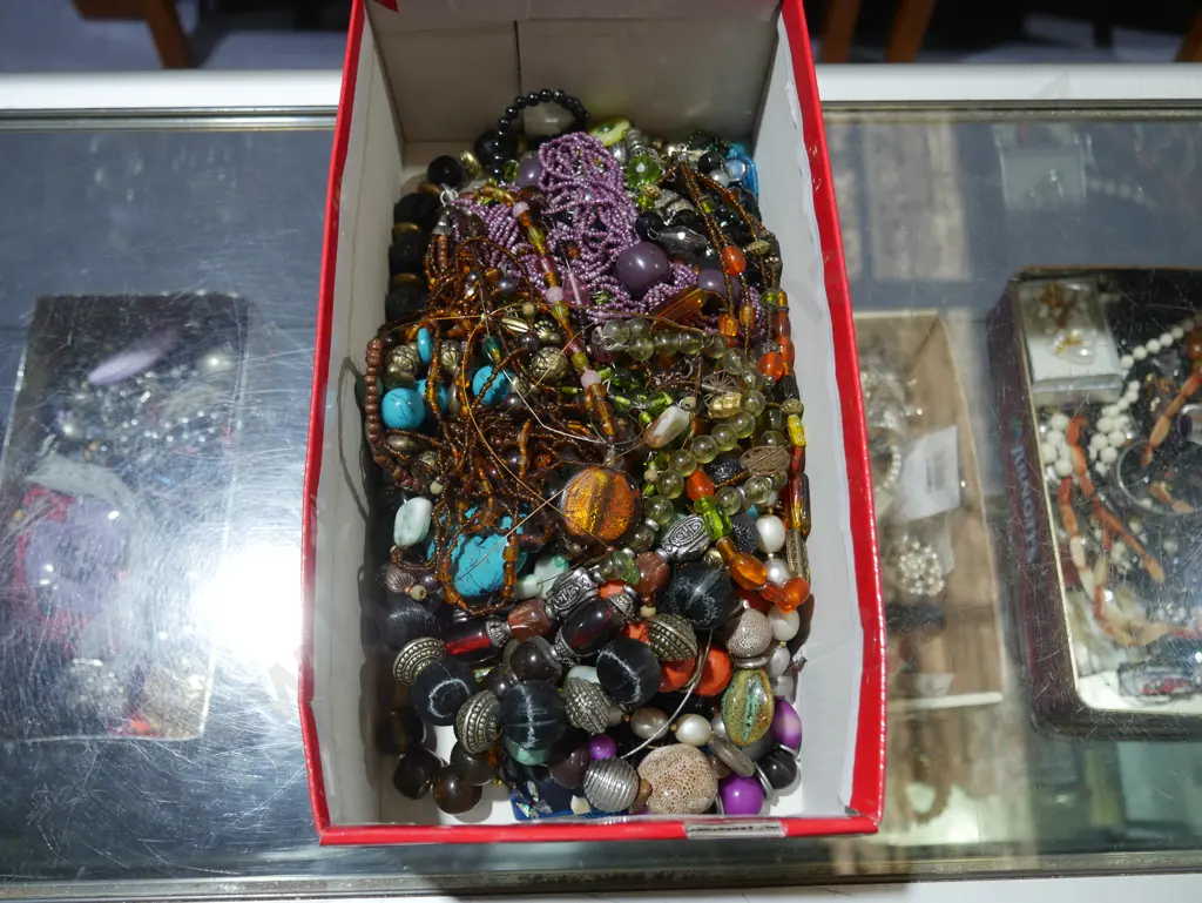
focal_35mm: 34
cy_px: 452
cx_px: 601
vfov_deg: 41.8
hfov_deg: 53.9
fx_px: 1181
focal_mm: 17
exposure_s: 1/60
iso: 250
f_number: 4
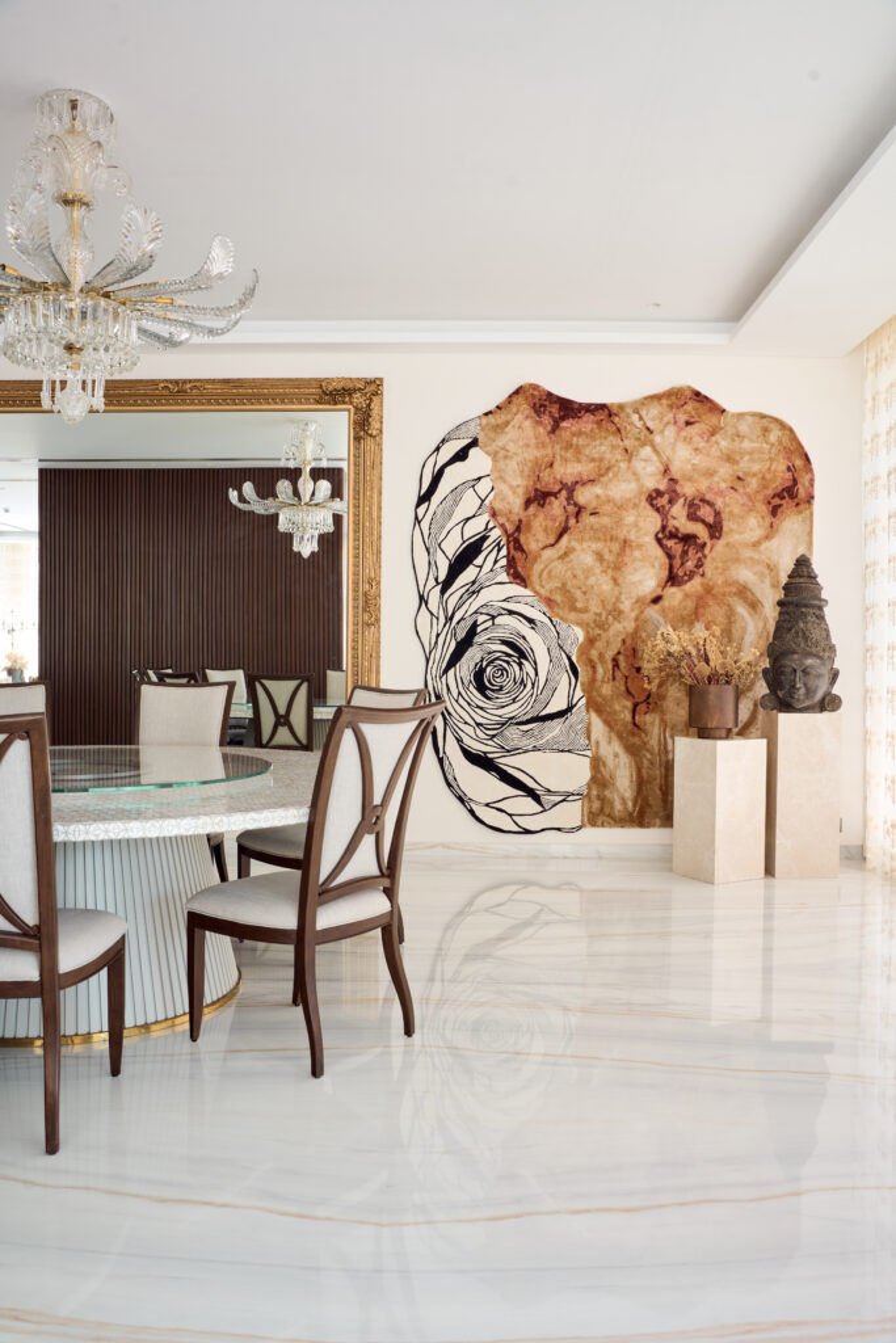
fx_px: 1123
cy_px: 672
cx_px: 448
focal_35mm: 30
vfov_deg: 61.8
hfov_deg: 43.5
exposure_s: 1/5
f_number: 9
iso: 250
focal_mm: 30.1
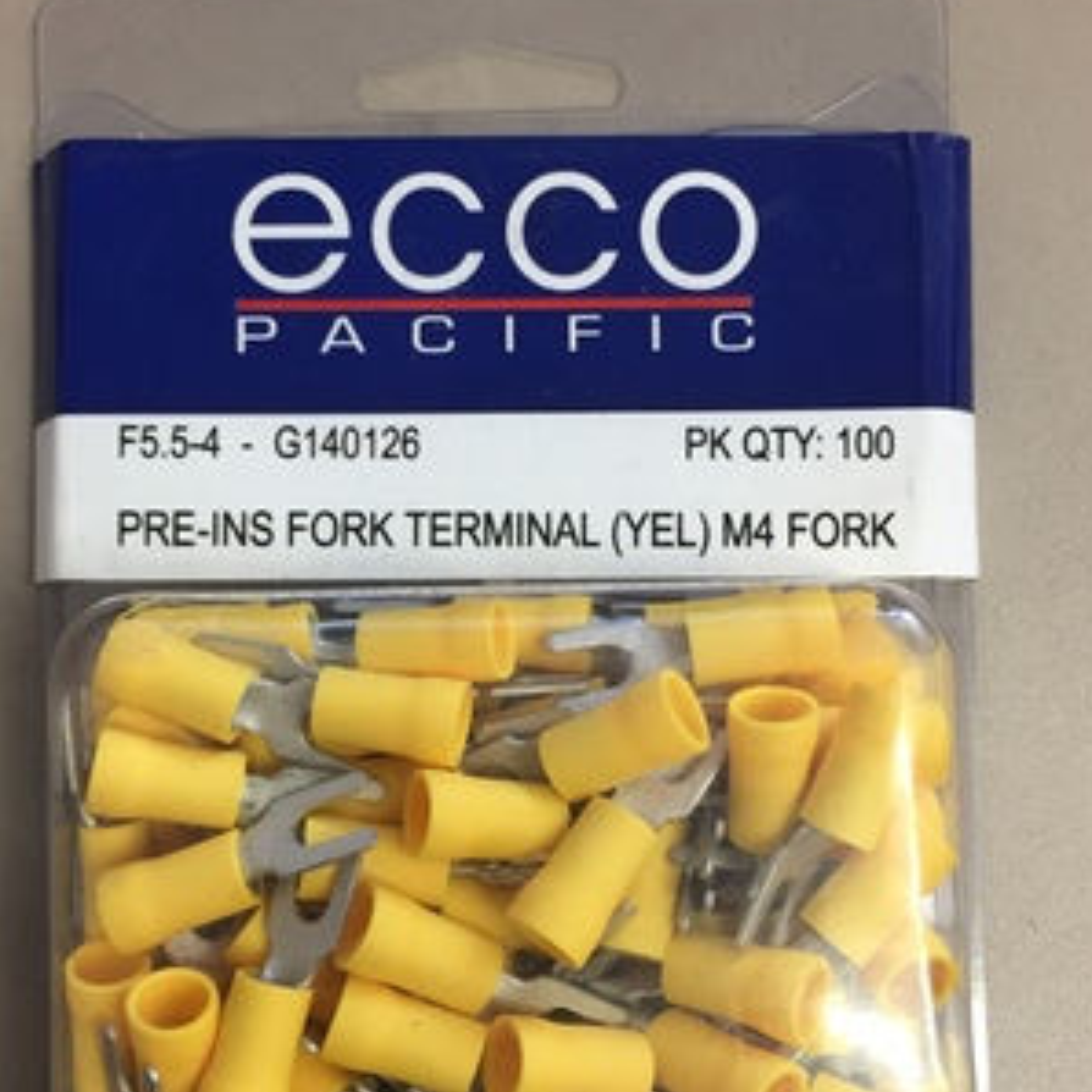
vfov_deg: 39.1
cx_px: 508
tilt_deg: -85.9
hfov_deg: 39.1
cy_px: 630
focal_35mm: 43
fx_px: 1535
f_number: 2.2
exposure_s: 1/33
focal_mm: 4.15
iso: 64
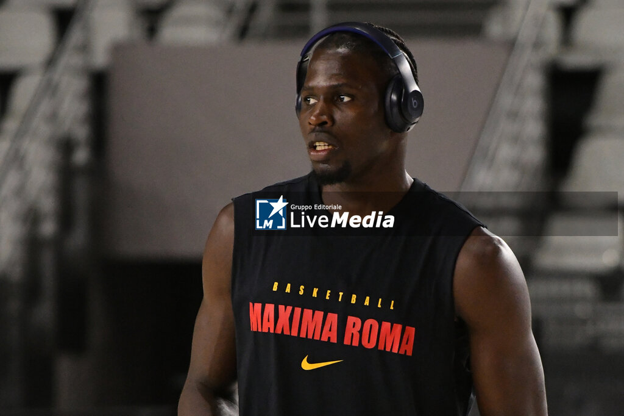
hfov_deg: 10.3
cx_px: 312
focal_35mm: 200
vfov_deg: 6.9
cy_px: 208
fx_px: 3465
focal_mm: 200
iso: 4000
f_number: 4.5
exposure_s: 1/1250
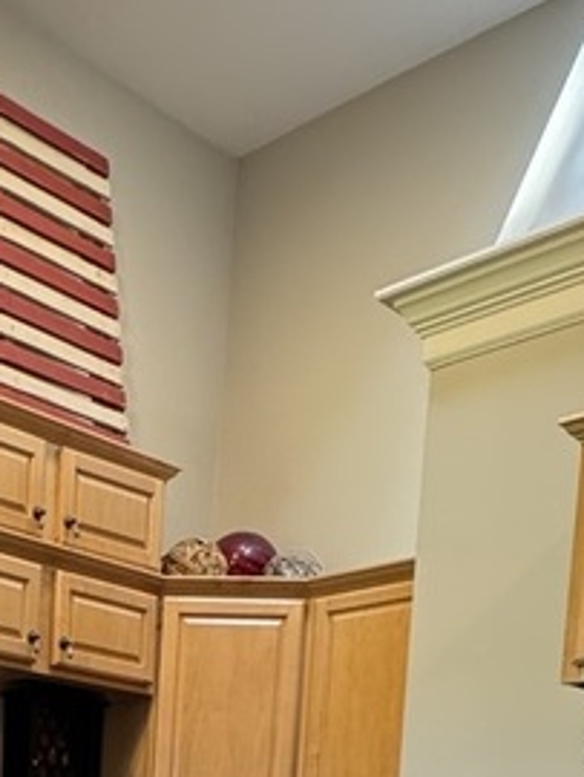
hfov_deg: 24.7
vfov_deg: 27.3
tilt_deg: -6.5
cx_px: -29
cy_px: 1068
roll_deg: -1.7
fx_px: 1258
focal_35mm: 56
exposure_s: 1/60
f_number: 2.2
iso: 320
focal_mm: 2.22
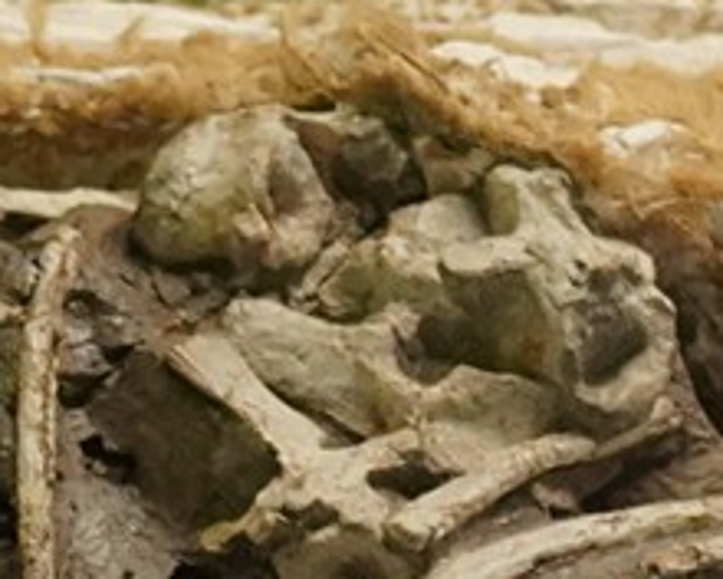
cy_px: 1405
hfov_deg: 4.9
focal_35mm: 393
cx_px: -92
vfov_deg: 3.9
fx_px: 8409
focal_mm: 46
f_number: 6.3
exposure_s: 1/100
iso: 3200
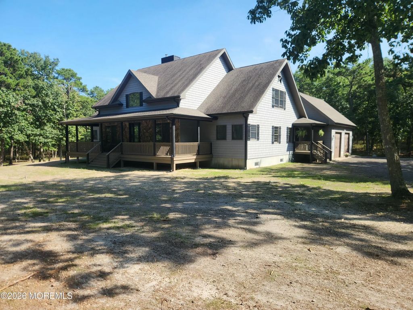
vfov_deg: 58.9
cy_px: 155
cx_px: 206
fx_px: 274
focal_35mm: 23
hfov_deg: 73.9
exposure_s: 1/717
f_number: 1.8
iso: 20
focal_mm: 5.4
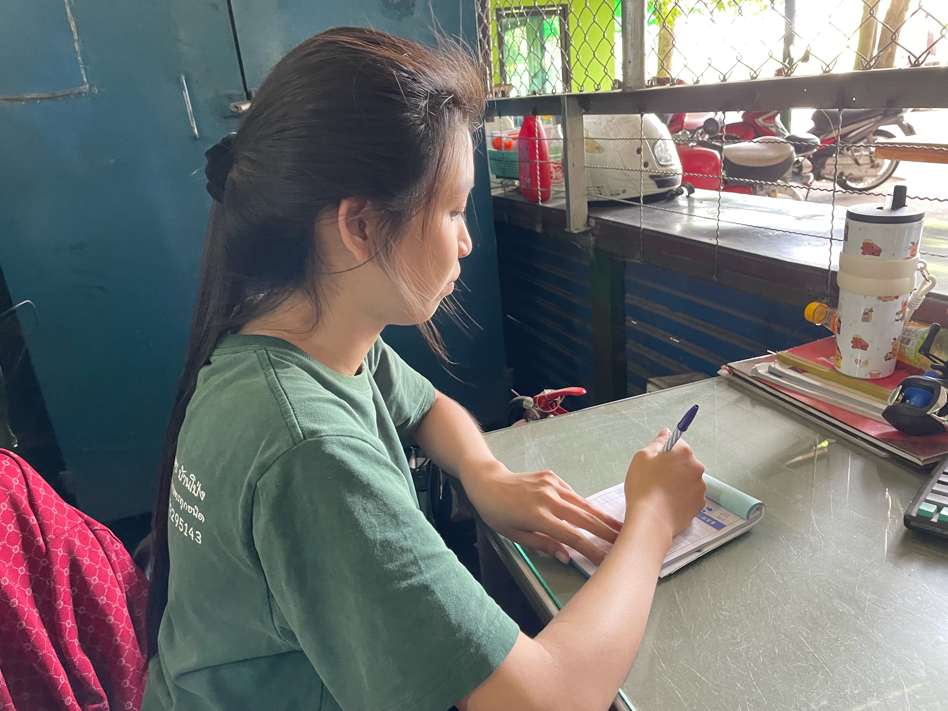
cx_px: 474
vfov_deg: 53.1
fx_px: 712
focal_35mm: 26
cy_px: 356
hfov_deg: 67.3
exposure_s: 1/60
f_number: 1.6
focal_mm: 4.2
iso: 320
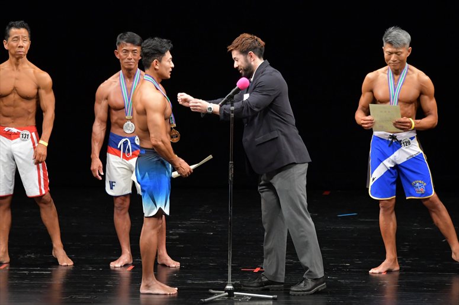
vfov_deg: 5.1
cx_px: 230
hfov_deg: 7.6
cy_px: 152
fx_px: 3441
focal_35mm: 270
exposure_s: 1/400
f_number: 5.6
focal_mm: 180
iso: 3200
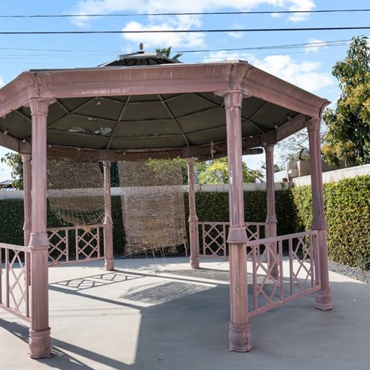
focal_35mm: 28
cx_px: 150
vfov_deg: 57.0
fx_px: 339
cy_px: 218
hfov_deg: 56.9
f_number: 9
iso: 250
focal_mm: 16
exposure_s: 1/125
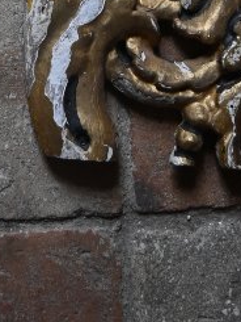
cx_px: 28
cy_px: -318
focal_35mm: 127
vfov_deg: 13.4
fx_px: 1178
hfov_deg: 11.6
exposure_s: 1/160
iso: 400
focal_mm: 18
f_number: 3.5
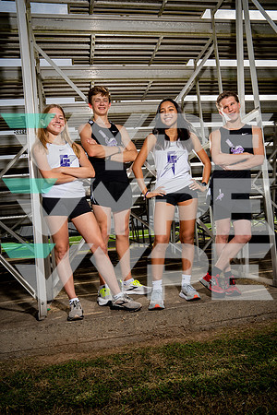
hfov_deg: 46.4
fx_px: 323
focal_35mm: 28
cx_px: 138
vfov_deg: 65.5
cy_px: 208
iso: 100
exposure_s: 1/250
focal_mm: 28
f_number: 8
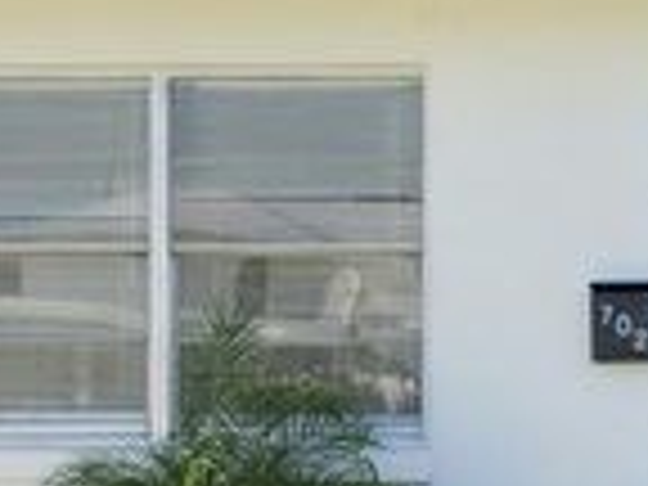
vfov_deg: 15.0
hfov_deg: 18.5
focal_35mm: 98
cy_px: 389
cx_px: 873
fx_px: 1831
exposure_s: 1/200
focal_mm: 19.5
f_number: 6.3
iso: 100
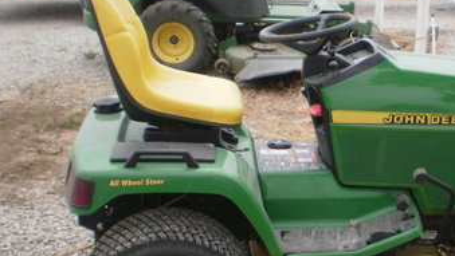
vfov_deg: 18.9
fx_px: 760
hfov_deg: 33.0
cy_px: 210
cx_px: 311
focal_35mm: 63
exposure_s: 1/250
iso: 200
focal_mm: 6.3
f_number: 3.1
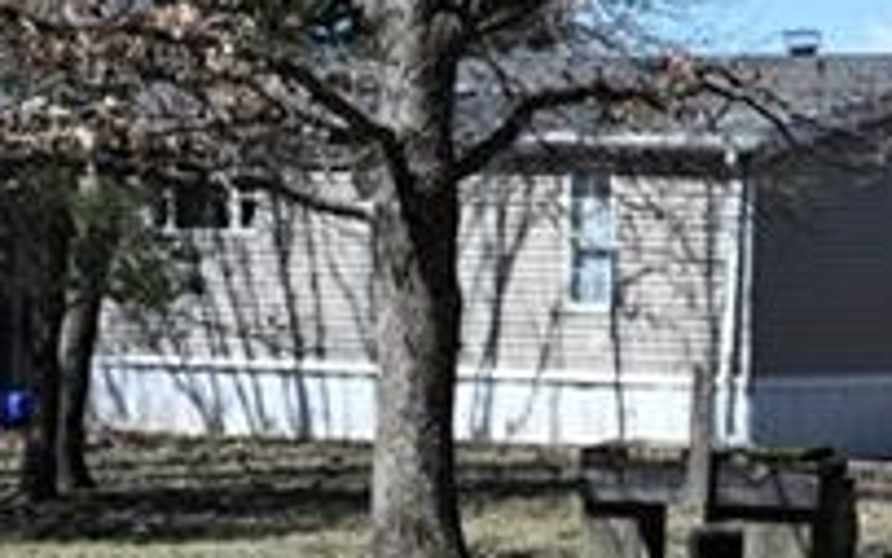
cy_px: 119
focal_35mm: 180
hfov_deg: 11.2
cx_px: 1270
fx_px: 4377
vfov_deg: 7.3
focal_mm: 35
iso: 100
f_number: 6.3
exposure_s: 1/320
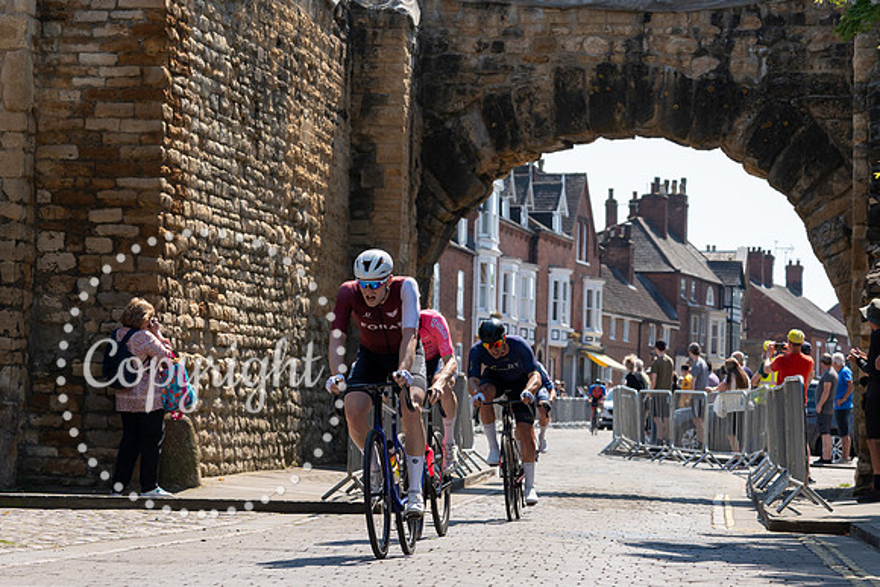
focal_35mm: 122
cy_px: 314
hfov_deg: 16.7
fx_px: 2993
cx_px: 283
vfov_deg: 11.2
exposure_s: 1/800
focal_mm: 75
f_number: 5
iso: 160
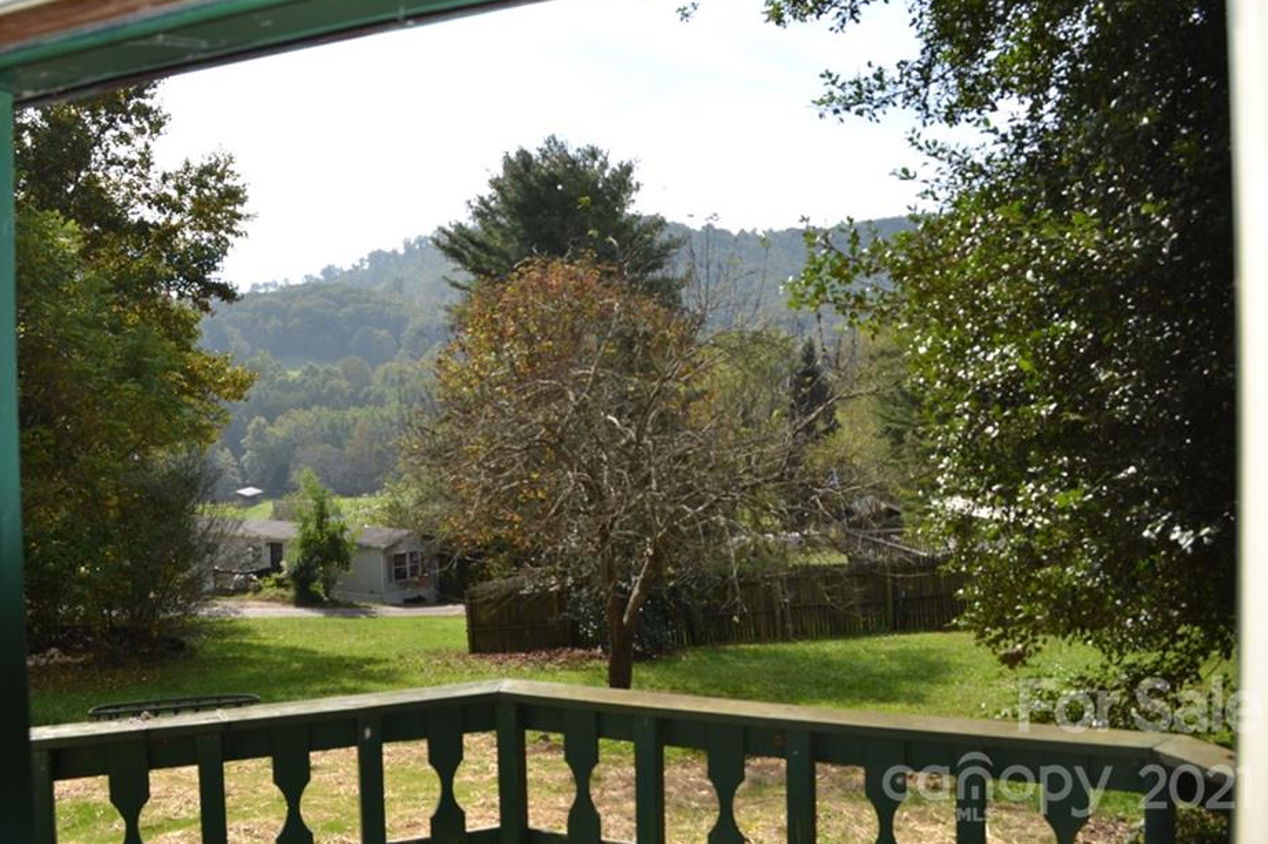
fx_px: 1056
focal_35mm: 30
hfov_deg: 61.9
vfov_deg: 43.6
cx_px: 590
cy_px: 408
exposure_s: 1/200
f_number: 7.1
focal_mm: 18
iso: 100
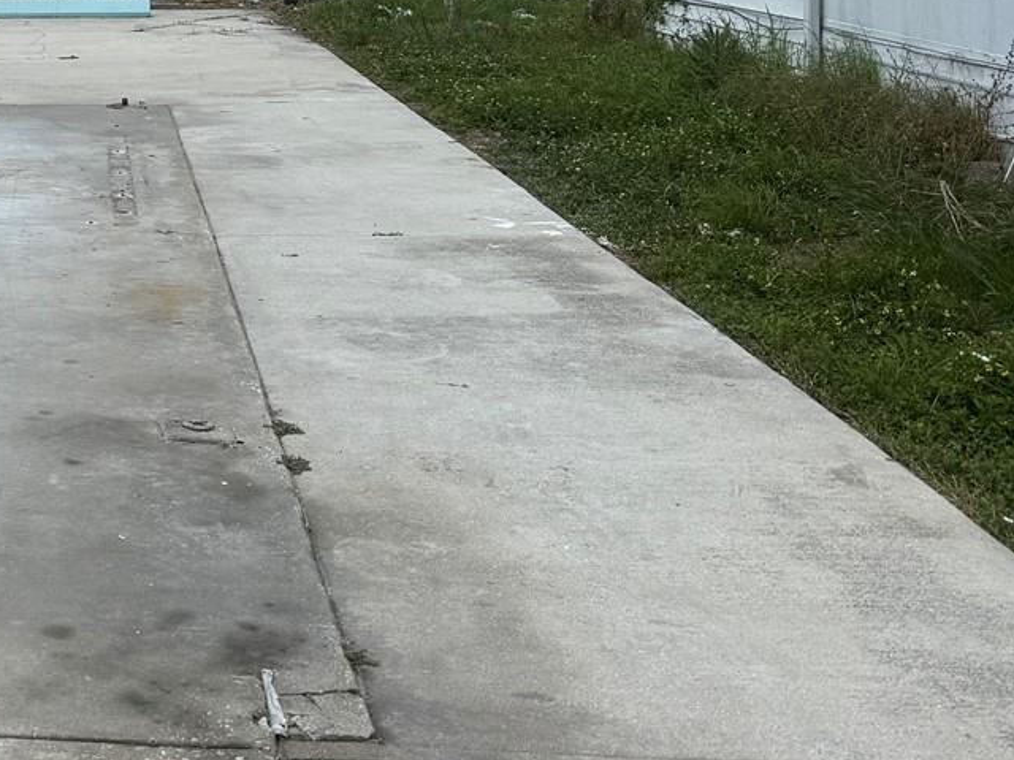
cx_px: -173
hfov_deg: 28.4
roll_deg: +0.6
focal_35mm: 60
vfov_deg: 23.3
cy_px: -22
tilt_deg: -1.7
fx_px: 1758
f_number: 1.78
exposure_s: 1/4405
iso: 80
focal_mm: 6.76
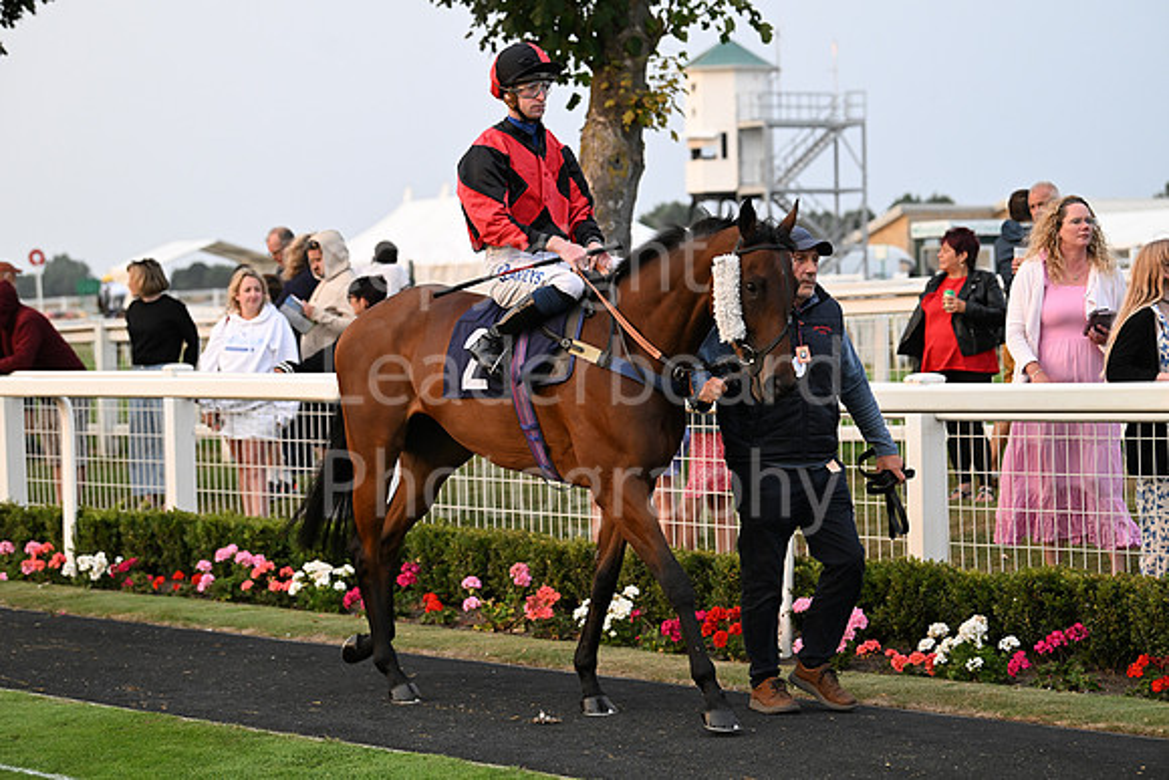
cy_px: 390
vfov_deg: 14.4
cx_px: 584
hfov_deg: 21.5
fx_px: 3085
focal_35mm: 95
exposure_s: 1/800
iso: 1600
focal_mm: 95
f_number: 4
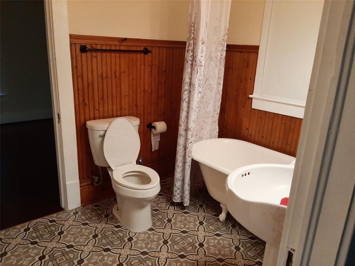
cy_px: 133
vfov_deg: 53.1
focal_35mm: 26
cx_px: 178
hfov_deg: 67.3
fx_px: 267
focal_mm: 3.93
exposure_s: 1/60
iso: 200
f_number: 1.7
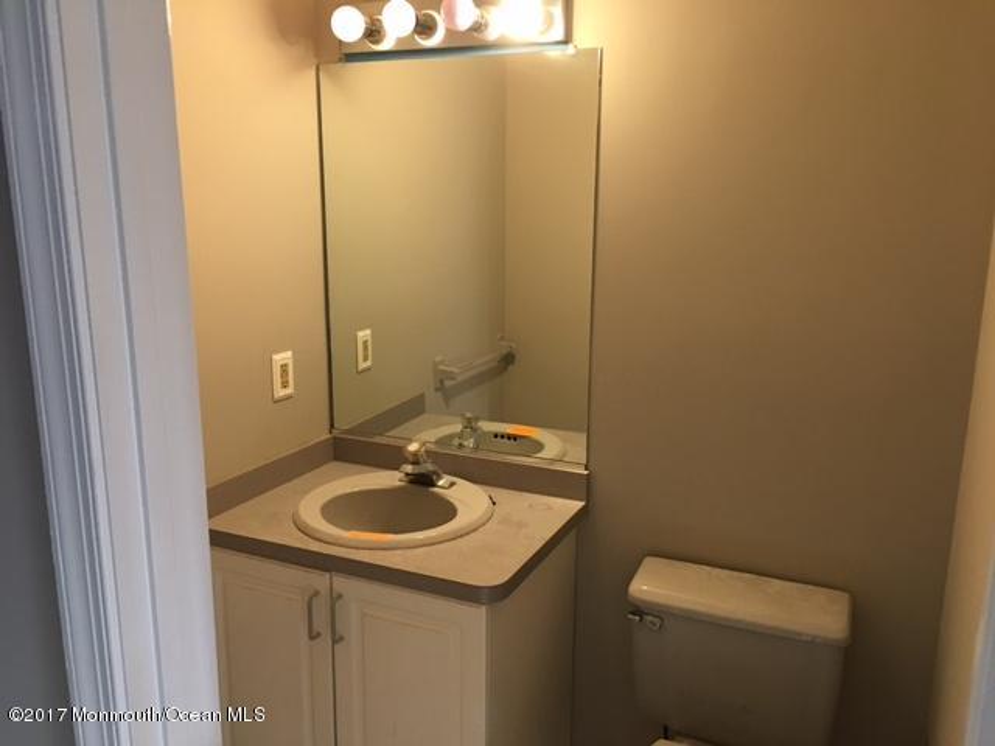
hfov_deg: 61.7
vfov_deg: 48.2
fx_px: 834
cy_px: 373
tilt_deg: -11.4
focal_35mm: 29
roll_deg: -1.6
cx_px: 498
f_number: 2.2
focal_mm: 4.15
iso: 64
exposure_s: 1/15
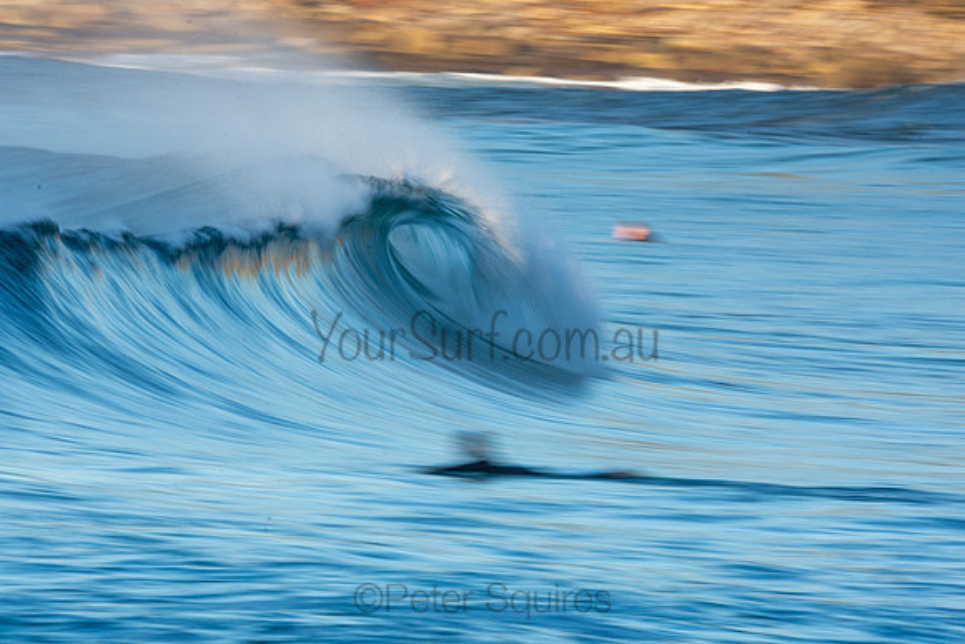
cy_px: 322
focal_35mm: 750
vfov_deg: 1.8
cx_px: 482
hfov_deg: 2.7
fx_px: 20108
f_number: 25
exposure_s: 1/20
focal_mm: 500
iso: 100
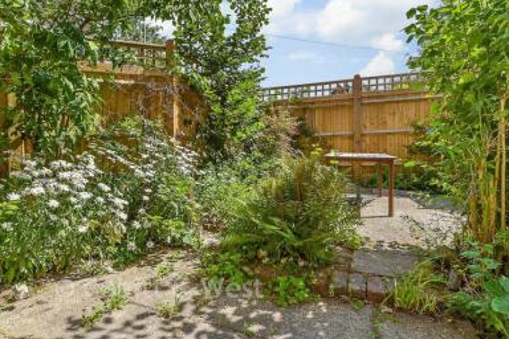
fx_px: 438
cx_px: 260
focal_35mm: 31
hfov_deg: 60.3
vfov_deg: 42.2
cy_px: 144
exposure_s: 1/320
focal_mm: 17
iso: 160
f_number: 8
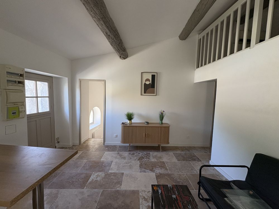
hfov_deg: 102.1
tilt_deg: -4.6
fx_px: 113
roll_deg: -2.0
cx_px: 140
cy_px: 104
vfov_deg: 85.7
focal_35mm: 14
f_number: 2.2
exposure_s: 1/67
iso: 200
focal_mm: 2.22
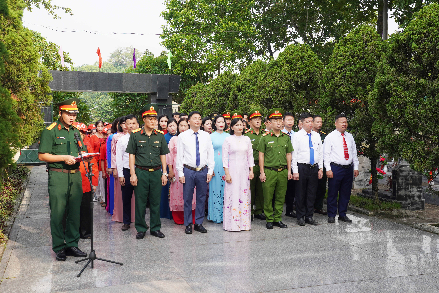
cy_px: 146
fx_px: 476
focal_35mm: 39
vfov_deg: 34.2
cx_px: 220
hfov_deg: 49.6
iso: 100
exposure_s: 1/160
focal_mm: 26
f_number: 5.6
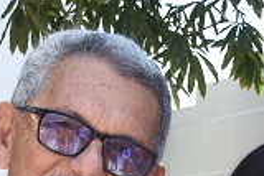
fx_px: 1424
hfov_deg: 10.6
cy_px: 419
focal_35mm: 194
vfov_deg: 6.7
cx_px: 208
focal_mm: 24
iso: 100
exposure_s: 1/160
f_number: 5.6
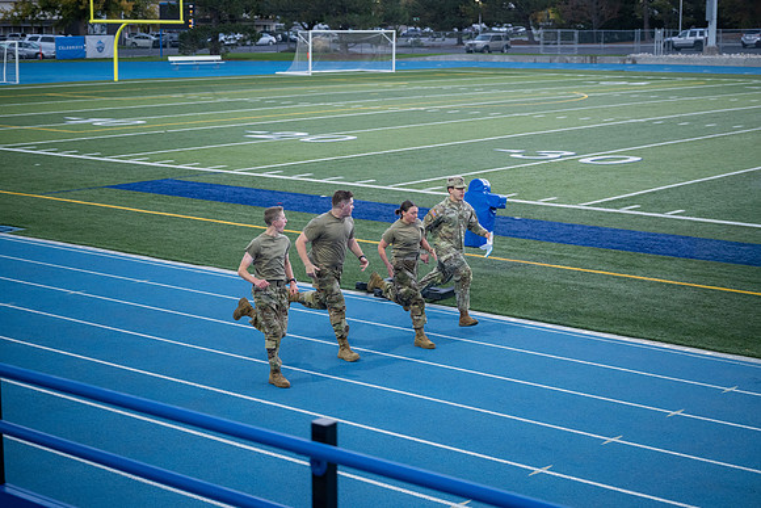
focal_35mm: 62
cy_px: 221
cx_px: 398
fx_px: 1320
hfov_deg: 32.2
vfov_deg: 21.8
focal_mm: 49
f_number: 2.8
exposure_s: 1/400
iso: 1250
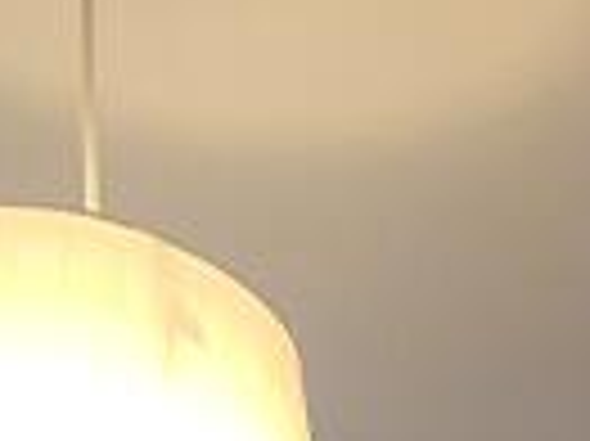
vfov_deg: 8.8
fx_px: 1737
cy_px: 1620
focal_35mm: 102
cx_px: 811
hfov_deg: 17.8
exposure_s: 1/50
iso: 160
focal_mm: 1.74
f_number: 2.2
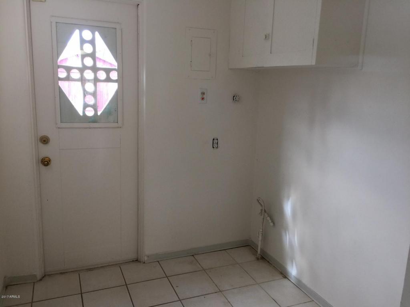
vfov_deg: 48.2
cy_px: 154
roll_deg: -2.3
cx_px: 205
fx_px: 343
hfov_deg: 61.7
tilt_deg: -10.8
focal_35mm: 29
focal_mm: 4.15
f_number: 2.2
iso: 32
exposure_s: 1/30
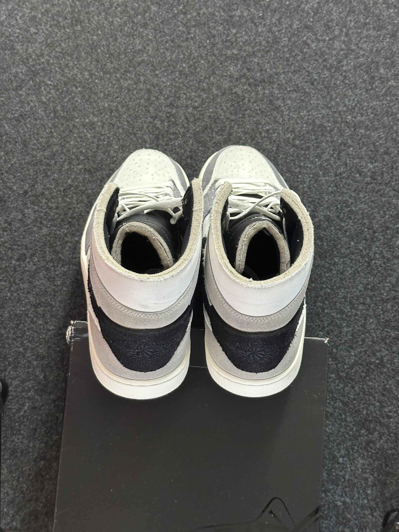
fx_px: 738
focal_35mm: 48
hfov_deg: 30.3
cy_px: 266
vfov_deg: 39.7
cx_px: 200
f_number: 1.78
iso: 320
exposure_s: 1/33
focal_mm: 6.86
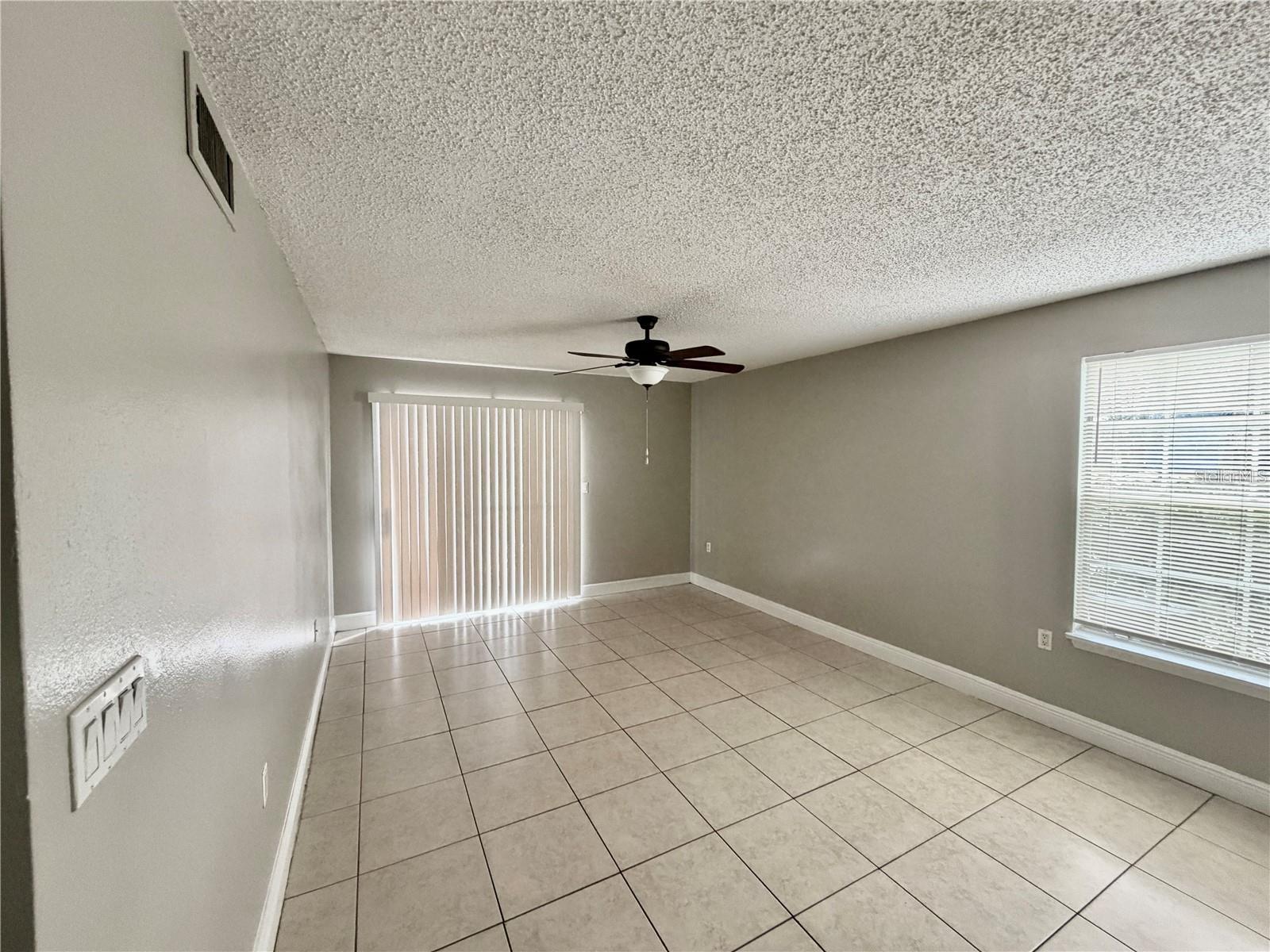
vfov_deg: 85.7
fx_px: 514
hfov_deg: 102.1
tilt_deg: -3.4
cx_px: 635
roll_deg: +0.4
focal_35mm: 14
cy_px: 476
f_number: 2.2
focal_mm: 2.22
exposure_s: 1/65
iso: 320
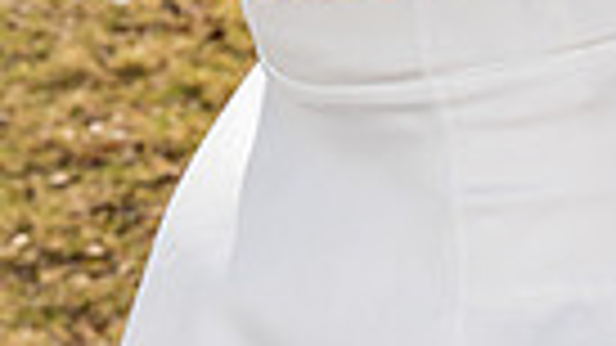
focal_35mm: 230
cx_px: 459
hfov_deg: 9.4
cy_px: -634
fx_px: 3756
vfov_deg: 5.0
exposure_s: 1/250
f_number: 8
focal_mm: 67
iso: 100
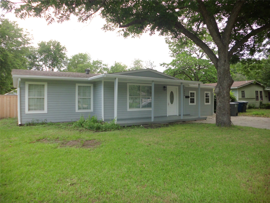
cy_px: 102
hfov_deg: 67.3
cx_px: 135
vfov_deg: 53.1
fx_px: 203
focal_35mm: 26
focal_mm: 4.6
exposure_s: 1/100
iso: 100
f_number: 3.2
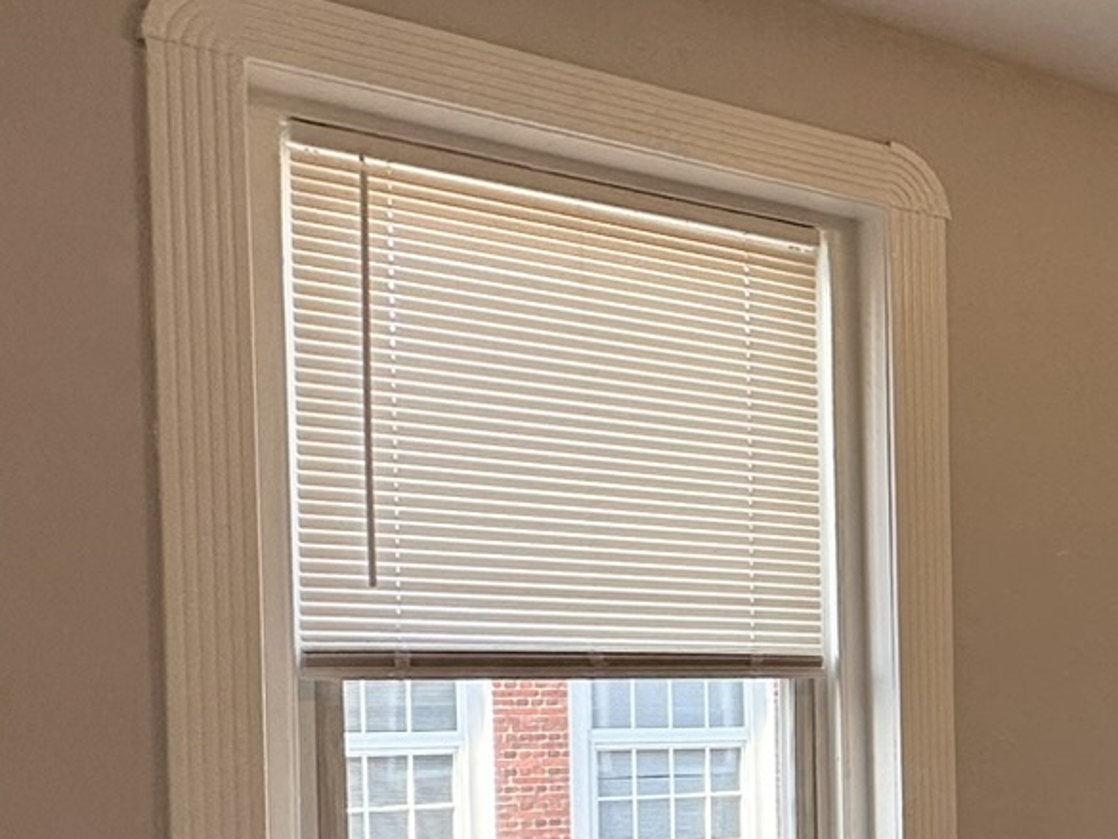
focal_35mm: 49
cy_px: 740
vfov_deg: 28.6
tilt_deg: -1.6
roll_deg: +0.3
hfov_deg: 30.9
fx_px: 1583
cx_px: 1435
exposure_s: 1/120
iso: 80
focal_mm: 2.22
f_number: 2.2
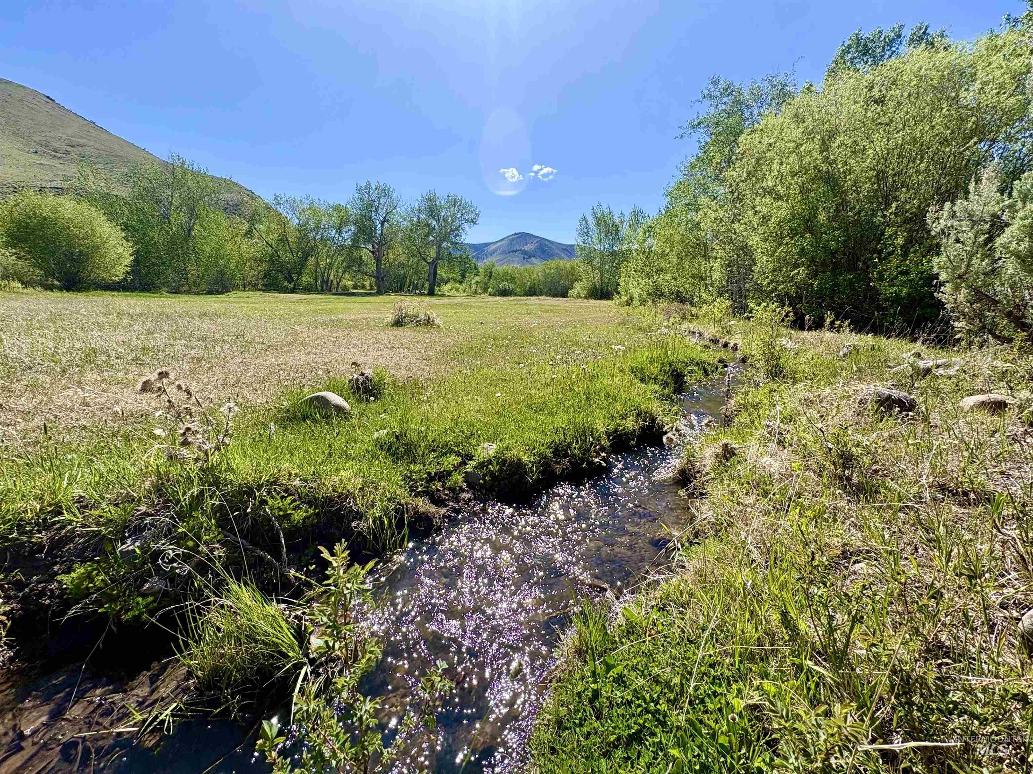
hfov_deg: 102.1
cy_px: 387
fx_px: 418
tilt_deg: -11.0
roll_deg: -1.6
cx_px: 516
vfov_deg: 85.7
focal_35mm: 14
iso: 50
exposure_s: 1/1048
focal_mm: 2.22
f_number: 2.2
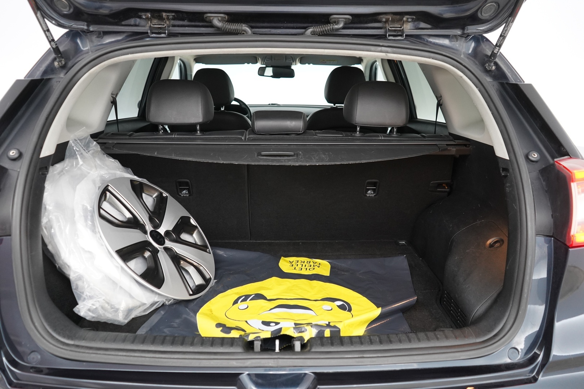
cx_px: 292
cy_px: 194
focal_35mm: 28
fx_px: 454
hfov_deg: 65.5
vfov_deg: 46.4
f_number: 4
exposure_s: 1/40
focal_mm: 28
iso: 3200
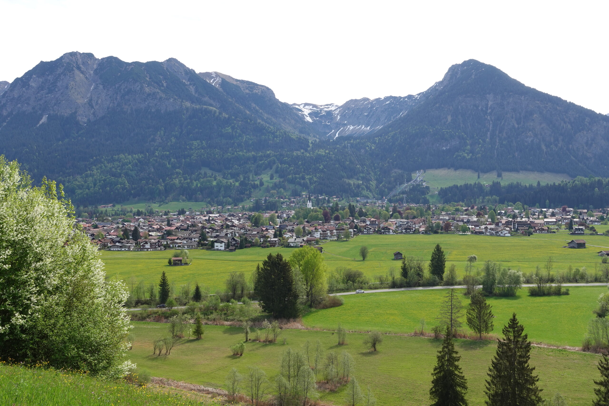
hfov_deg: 53.1
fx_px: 609
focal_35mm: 36
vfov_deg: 36.9
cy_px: 203
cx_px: 304
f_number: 5.6
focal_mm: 13.76
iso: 125
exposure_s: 1/250
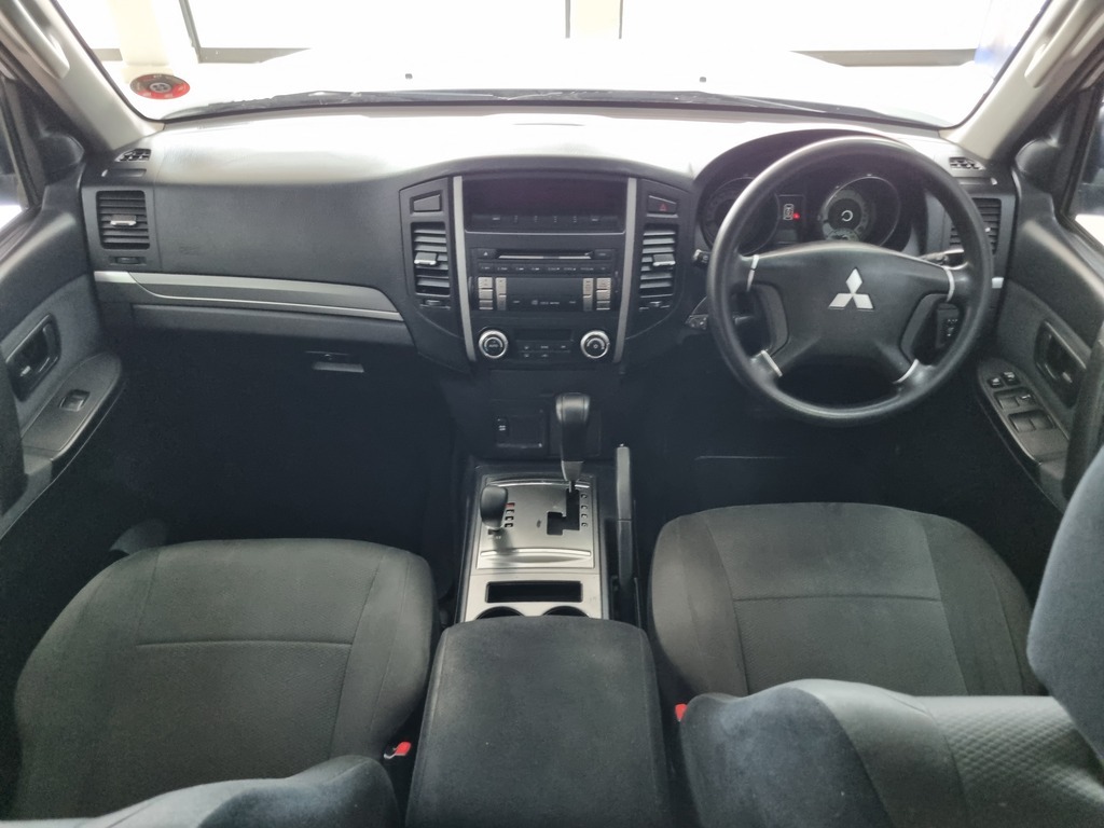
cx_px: 552
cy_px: 414
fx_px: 829
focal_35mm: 26
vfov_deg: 53.1
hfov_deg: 67.3
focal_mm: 5.4
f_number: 1.8
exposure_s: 1/33
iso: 640
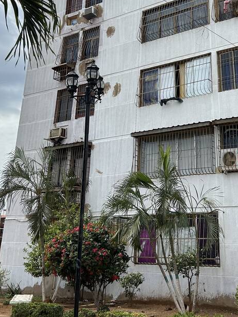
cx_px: 151
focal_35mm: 46
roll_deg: -1.6
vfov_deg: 39.9
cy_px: 73
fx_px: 421
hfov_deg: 31.4
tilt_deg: +22.2
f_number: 1.5
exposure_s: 1/4115
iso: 50
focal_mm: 5.7
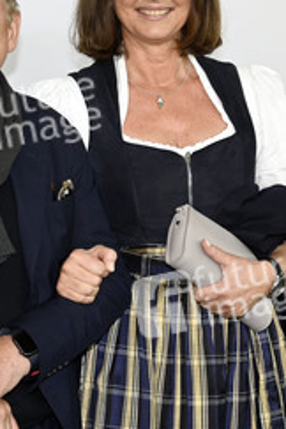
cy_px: 208
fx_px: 1156
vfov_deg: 21.0
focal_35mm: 97
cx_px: 62
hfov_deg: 14.0
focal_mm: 59
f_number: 6.3
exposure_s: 1/125
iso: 640
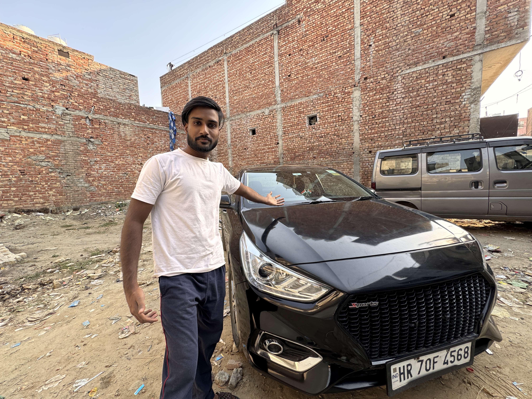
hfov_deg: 102.1
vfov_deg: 85.7
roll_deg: +2.4
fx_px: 215
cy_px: 200
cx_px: 266
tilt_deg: -4.9
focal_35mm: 14
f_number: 2.2
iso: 40
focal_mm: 2.22
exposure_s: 1/207
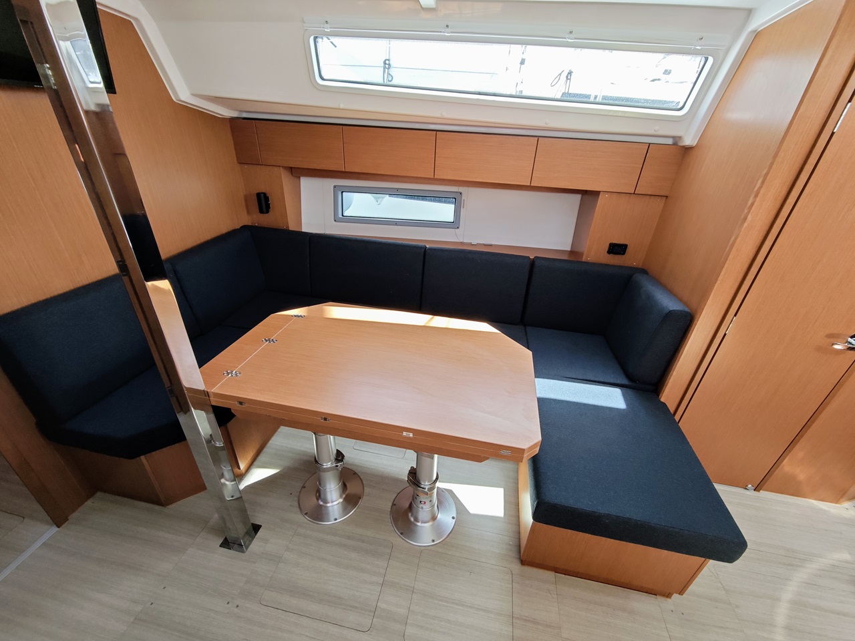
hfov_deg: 102.1
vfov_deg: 85.7
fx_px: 346
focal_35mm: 14
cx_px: 428
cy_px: 320
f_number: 2.2
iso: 100
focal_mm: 2.16
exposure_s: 1/50
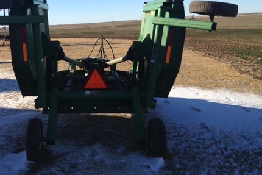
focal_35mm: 46
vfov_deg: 29.1
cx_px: 101
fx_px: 335
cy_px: 60
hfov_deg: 42.5
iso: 50
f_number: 2.4
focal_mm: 4.28
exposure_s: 1/1972
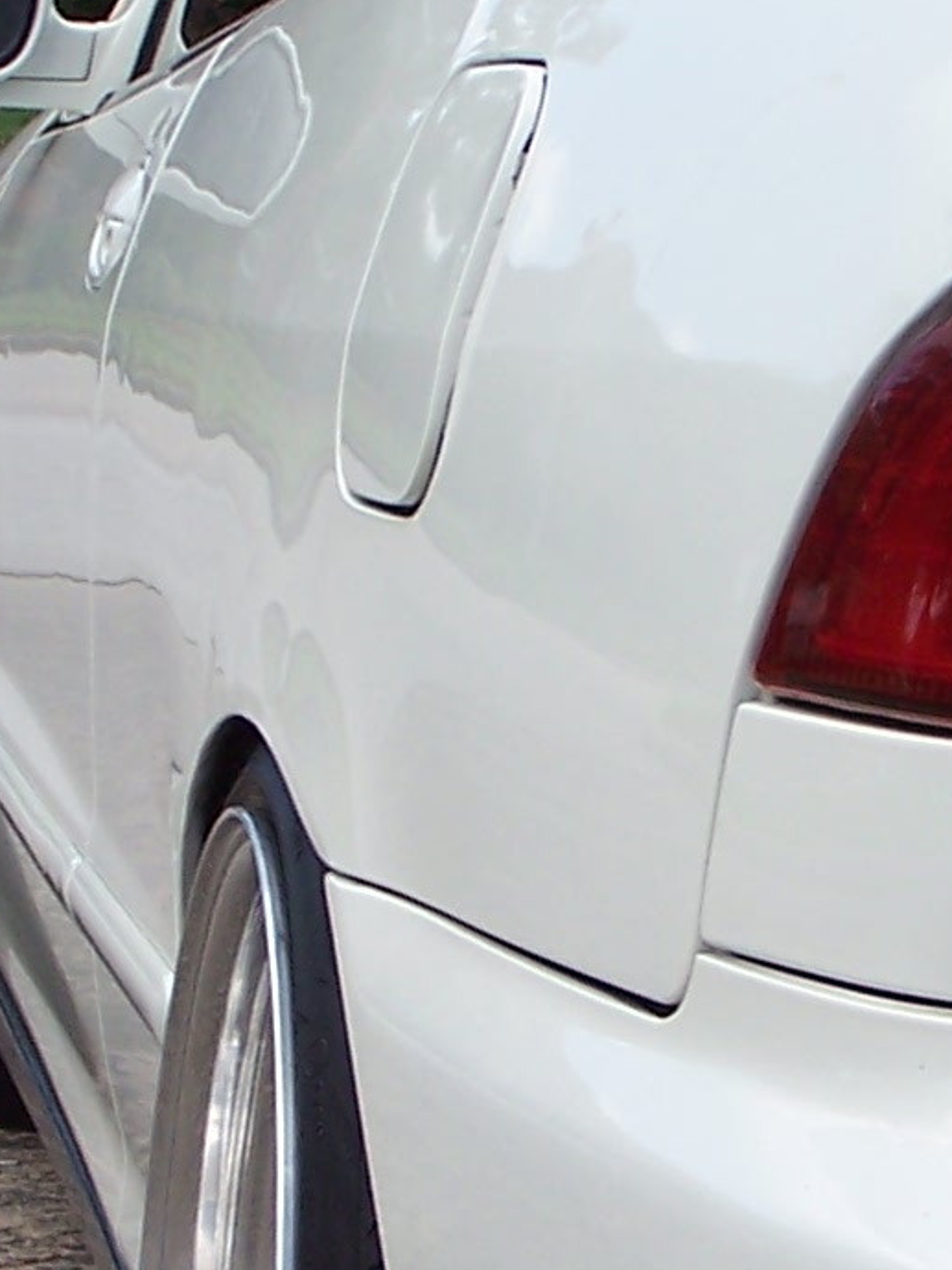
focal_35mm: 187
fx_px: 6861
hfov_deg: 7.9
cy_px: 517
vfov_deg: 10.6
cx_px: 654
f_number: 4.5
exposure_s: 1/500
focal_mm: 9.3
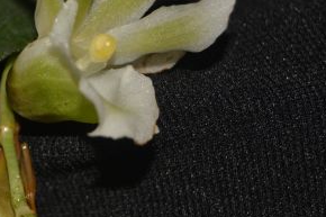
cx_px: 13
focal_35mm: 227
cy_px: 171
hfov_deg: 9.0
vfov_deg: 6.0
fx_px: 2058
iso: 200
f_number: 5.6
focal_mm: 55
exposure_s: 1/125
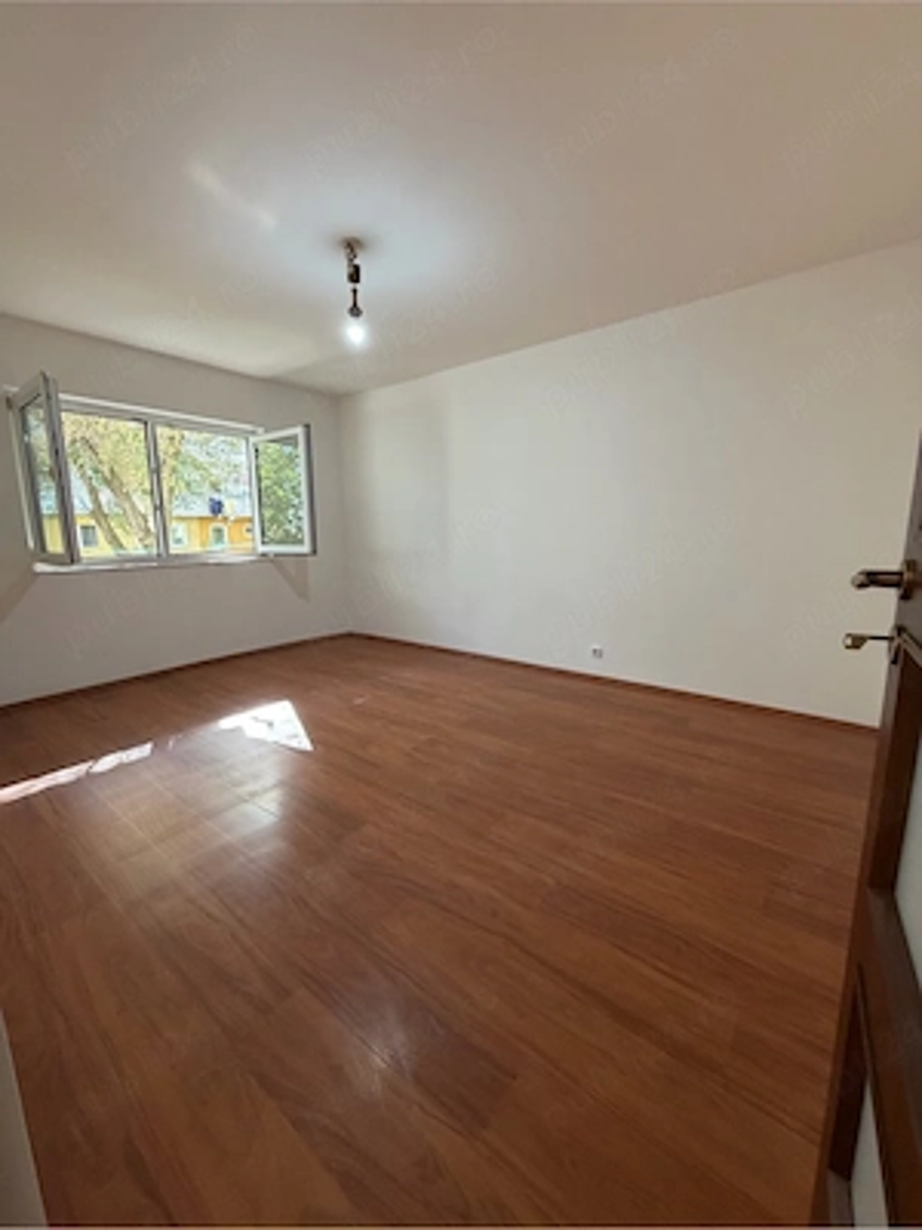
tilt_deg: -8.9
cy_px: 615
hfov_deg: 85.7
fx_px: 497
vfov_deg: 102.1
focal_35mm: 14
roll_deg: +0.7
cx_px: 461
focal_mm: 2.22
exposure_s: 1/100
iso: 250
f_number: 2.2
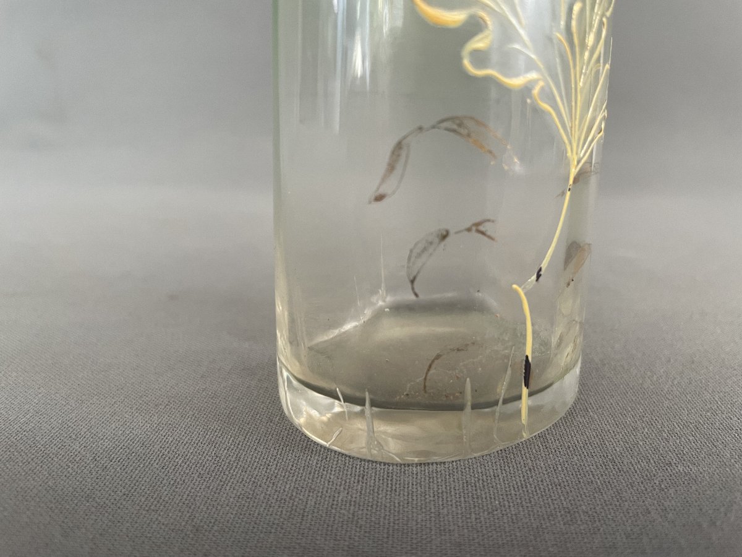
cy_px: 278
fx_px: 557
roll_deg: -0.2
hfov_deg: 67.3
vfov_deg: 53.1
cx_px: 371
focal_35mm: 26
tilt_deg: -18.5
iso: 160
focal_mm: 4.2
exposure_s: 1/60
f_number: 1.6
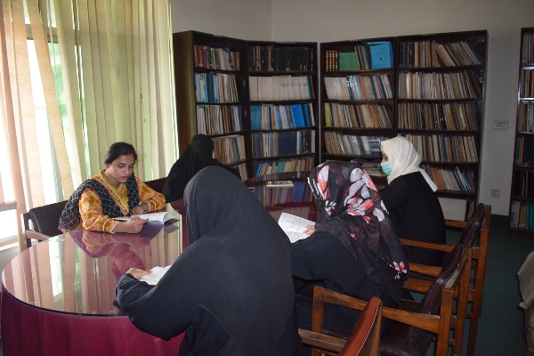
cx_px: 267
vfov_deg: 47.9
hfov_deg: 67.4
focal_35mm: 27
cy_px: 178
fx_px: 400
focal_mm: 18
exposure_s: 1/60
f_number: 3.5
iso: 1100
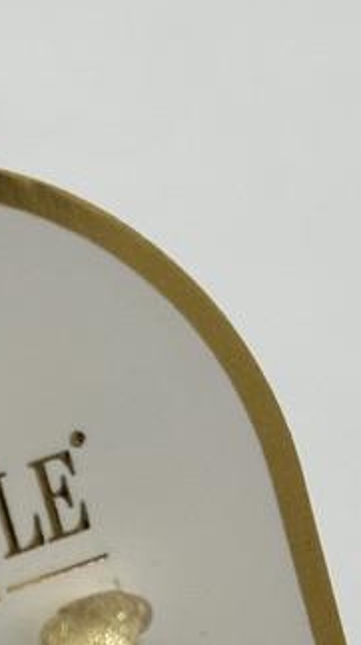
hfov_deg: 7.2
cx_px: -88
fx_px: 2833
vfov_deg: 12.8
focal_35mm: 166
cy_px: 647
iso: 64
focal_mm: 6.86
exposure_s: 1/222
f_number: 1.78
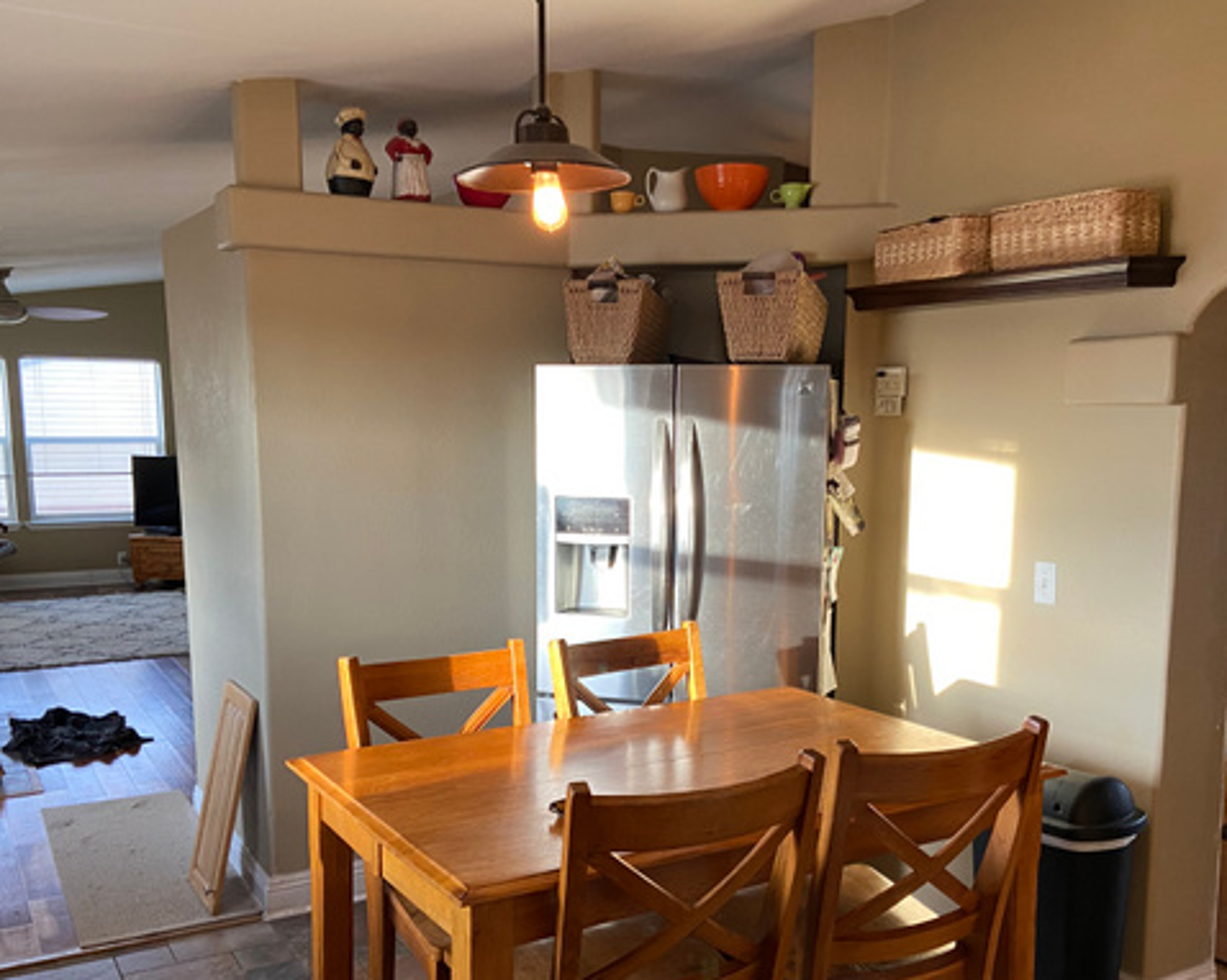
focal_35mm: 34
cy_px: 613
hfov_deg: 52.8
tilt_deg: -8.1
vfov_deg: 43.0
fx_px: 1234
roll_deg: +0.4
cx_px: 642
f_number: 1.8
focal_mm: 4.25
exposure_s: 1/60
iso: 125
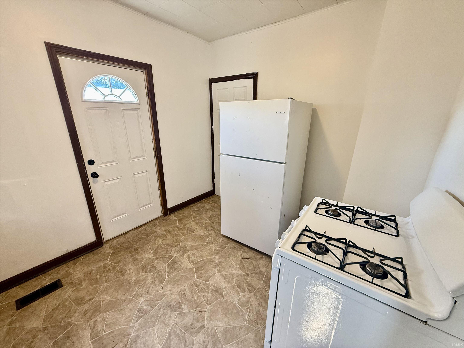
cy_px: 174
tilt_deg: -17.1
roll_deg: -0.4
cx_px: 232
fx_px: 188
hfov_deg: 102.1
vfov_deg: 85.7
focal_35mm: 14
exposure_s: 1/60
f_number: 2.2
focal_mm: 2.22
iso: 250
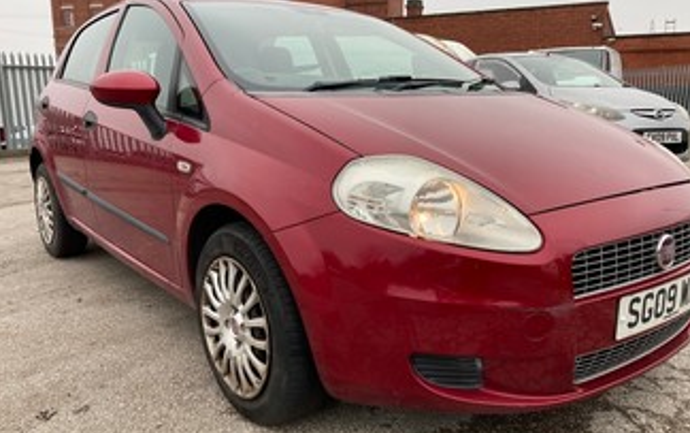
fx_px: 602
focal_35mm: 32
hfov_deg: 59.6
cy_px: 207
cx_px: 368
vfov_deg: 39.5
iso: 40
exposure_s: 1/121
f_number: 1.8
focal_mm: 3.99
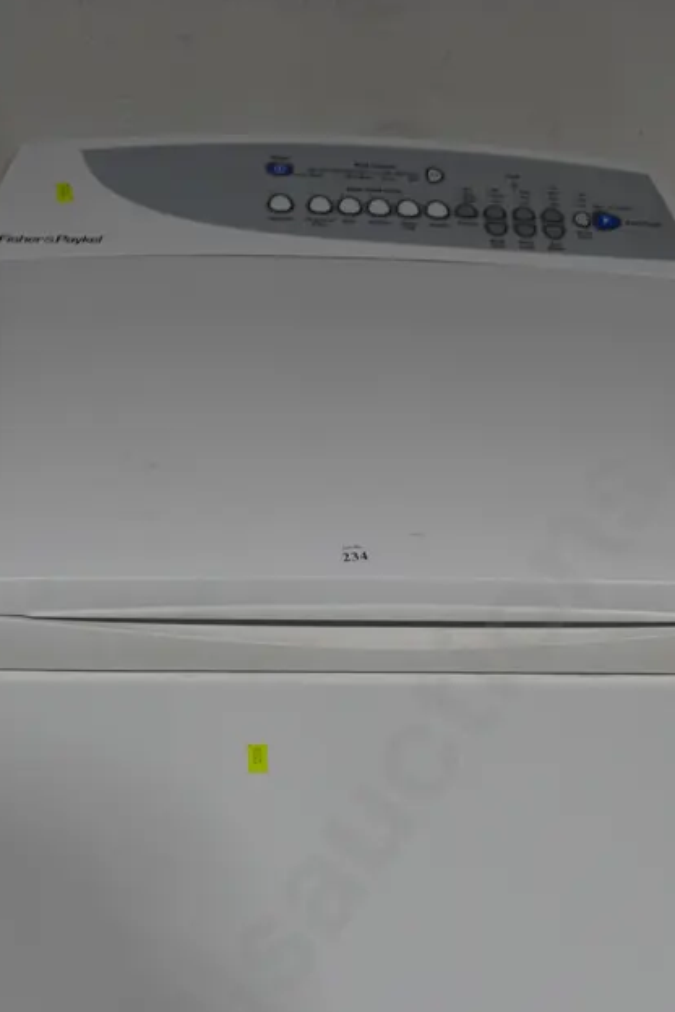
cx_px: 378
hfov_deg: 23.4
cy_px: 816
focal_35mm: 58
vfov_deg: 33.4
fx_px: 1631
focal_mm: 17
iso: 200
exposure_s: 1/80
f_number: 4
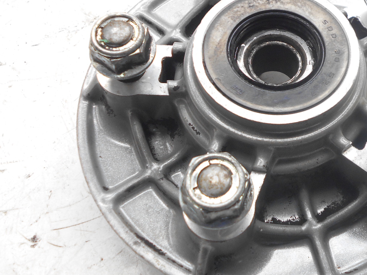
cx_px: 273
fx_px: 573
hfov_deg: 34.8
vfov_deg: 27.0
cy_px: 118
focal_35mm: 54
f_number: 3.6
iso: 140
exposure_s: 1/30
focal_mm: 5.8
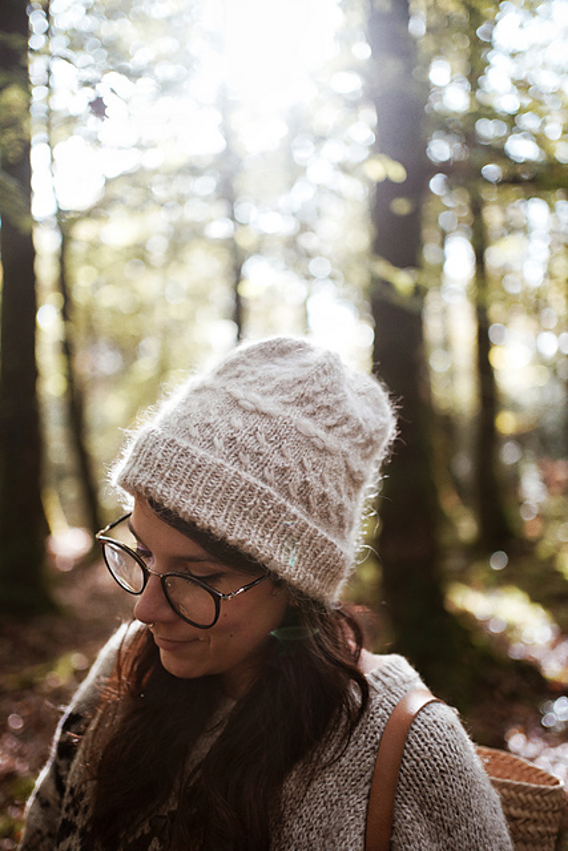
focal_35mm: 35
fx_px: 828
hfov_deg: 37.9
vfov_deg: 54.4
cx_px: 284
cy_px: 426
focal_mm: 35
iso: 100
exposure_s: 1/30
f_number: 1.8
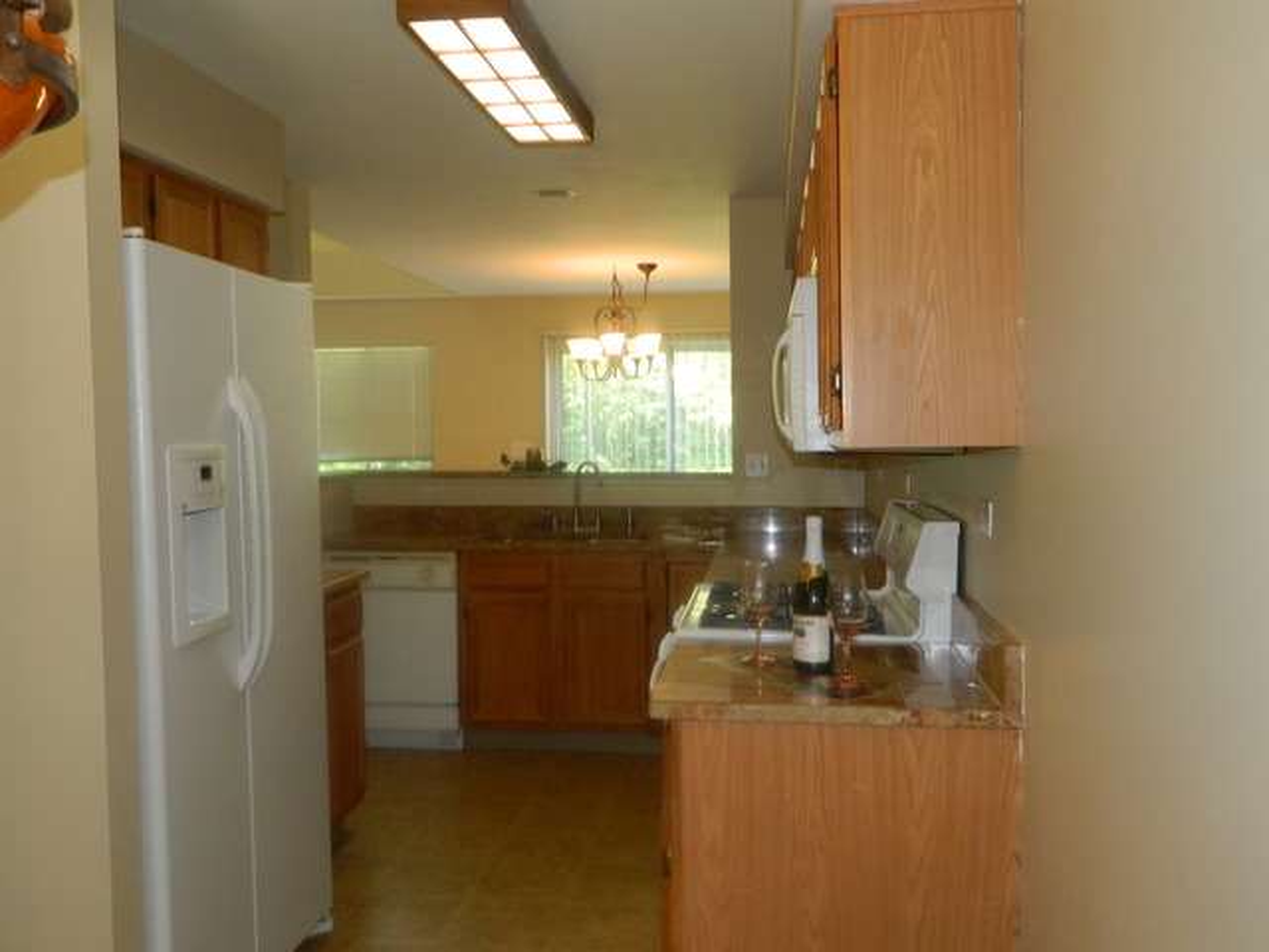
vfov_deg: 45.4
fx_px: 1136
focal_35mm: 31
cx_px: 634
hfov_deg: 58.4
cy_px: 476
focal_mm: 5.6
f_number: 3.2
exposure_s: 1/40
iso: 200
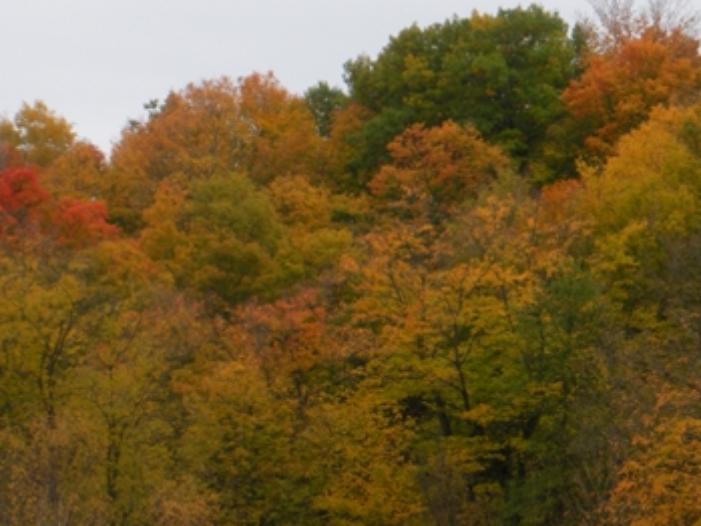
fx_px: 3484
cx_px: 454
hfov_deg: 11.5
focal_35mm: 172
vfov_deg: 8.6
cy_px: 104
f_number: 5
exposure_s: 1/105
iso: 66
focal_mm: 17.4
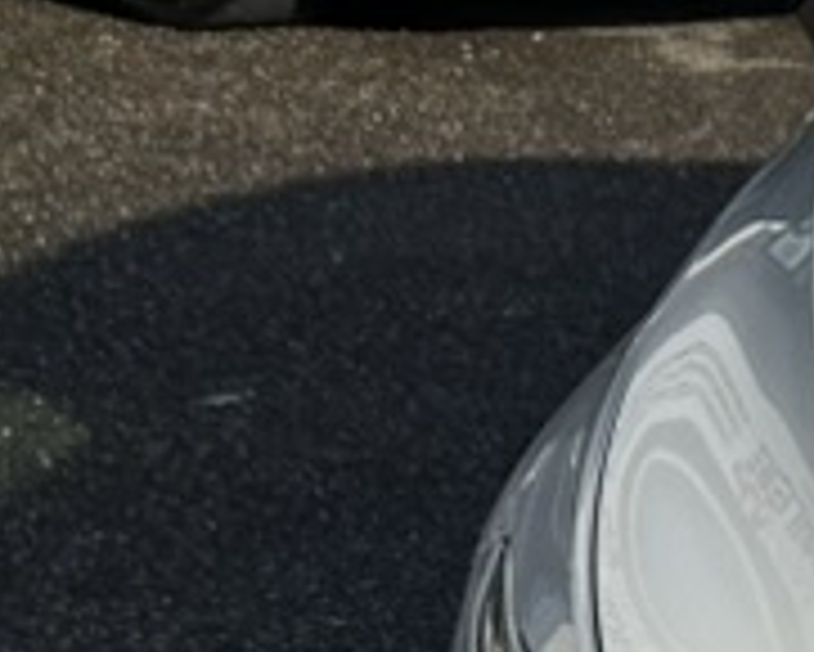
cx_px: 2087
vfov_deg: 5.8
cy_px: 639
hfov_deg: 6.8
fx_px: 6388
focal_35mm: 265
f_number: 1.78
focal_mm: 6.86
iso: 64
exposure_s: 1/7634
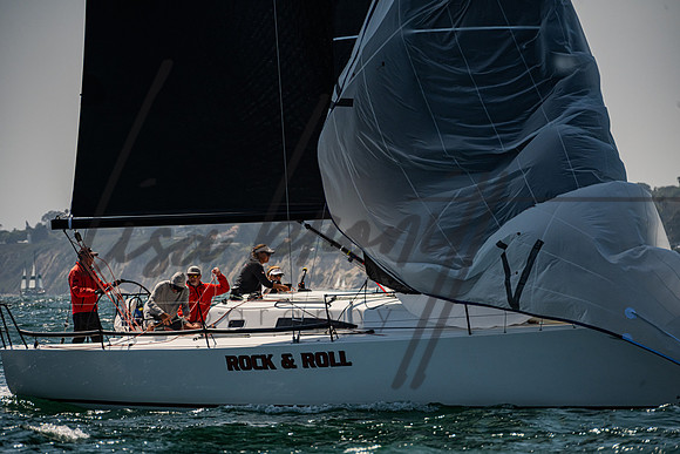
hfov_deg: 6.9
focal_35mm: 300
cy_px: 227
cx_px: 333
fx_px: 5669
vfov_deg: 4.6
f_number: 8
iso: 500
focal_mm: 290
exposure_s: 1/4000
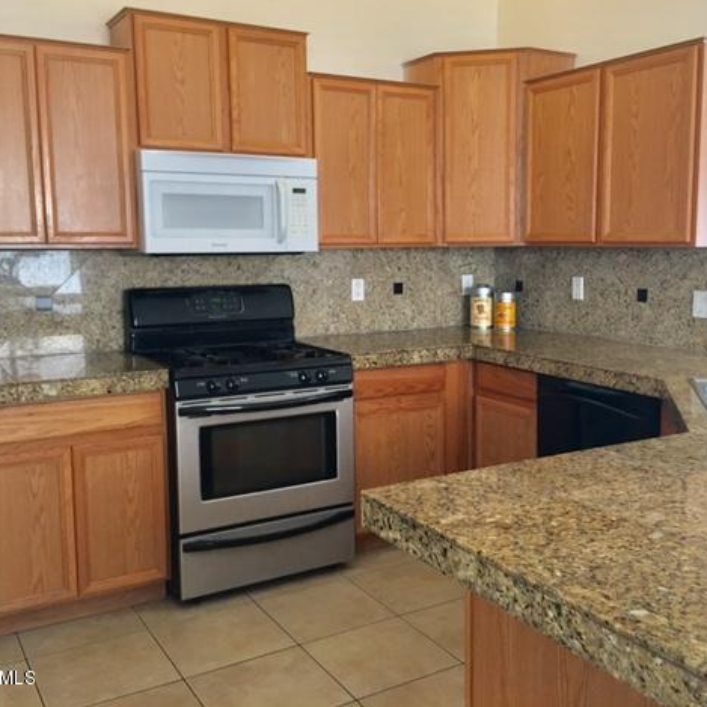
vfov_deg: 47.2
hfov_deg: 47.1
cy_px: 347
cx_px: 399
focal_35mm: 35
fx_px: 809
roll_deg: -0.5
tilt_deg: -6.0
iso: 32
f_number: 2.2
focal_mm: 4.15
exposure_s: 1/15
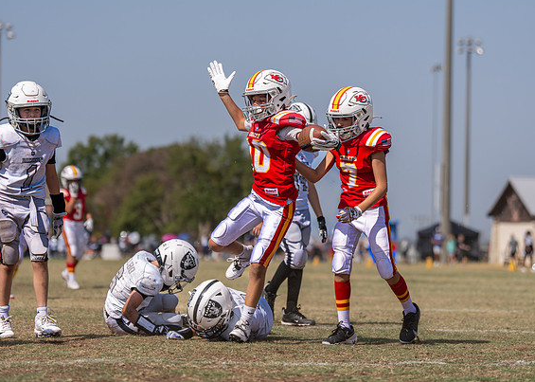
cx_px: 264
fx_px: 2187
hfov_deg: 13.9
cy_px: 181
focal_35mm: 144
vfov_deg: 10.0
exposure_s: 1/3200
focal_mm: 110
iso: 100
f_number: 2.8
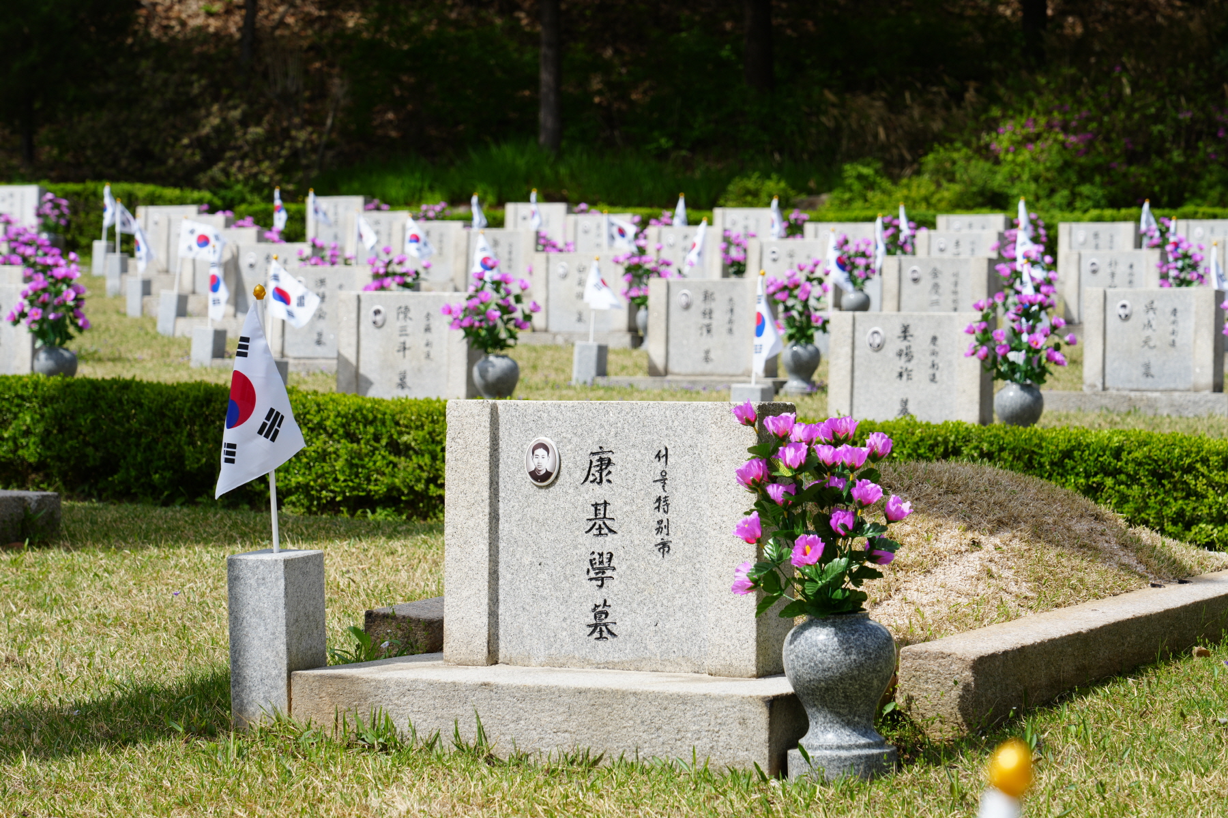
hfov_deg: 19.5
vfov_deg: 13.0
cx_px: 614
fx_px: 3581
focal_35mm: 105
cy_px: 409
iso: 100
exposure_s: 1/160
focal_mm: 105
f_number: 8
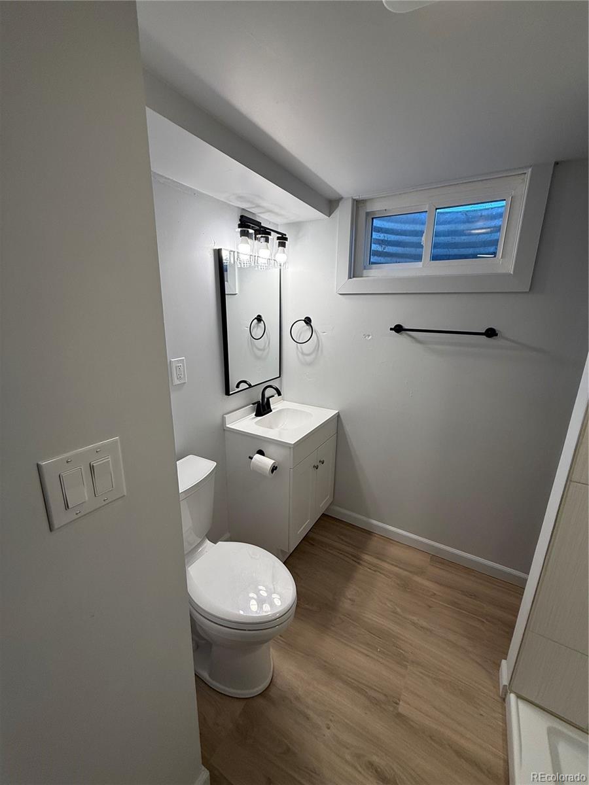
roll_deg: -1.0
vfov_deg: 102.1
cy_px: 392
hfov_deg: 85.7
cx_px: 294
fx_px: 318
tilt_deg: -14.3
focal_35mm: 14
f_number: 2.2
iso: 64
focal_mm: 2.22
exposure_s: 1/121
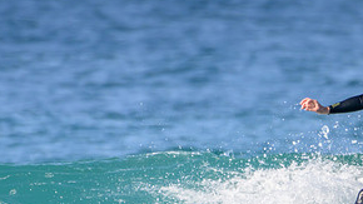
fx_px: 21576
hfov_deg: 1.0
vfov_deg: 0.5
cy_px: 209
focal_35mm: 2242
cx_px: 285
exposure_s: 1/2000
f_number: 11
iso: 1400
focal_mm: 1000
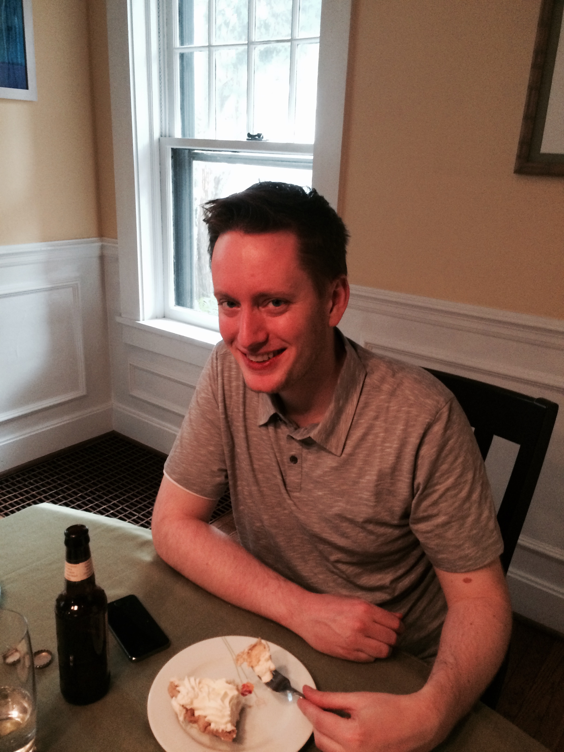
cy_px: 376
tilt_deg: -23.4
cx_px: 282
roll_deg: -3.1
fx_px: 630
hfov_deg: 48.2
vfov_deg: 61.7
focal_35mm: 29
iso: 250
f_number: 2.2
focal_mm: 4.15
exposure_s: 1/30
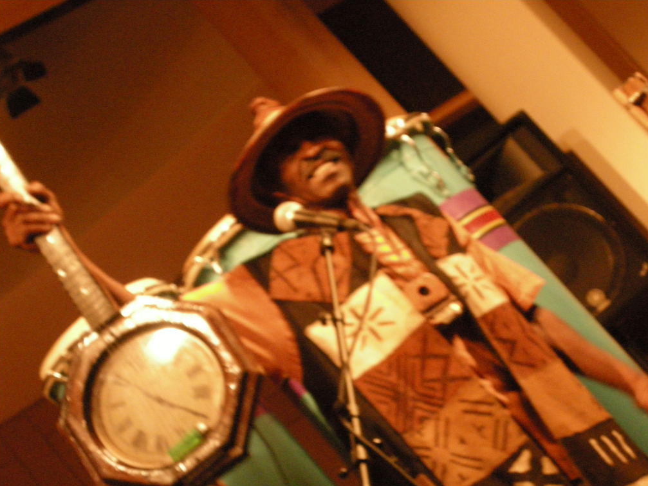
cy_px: 246
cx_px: 324
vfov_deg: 12.4
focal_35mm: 119
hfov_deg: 16.6
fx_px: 2227
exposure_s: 1/4.4
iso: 800
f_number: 5.1
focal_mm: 24.5
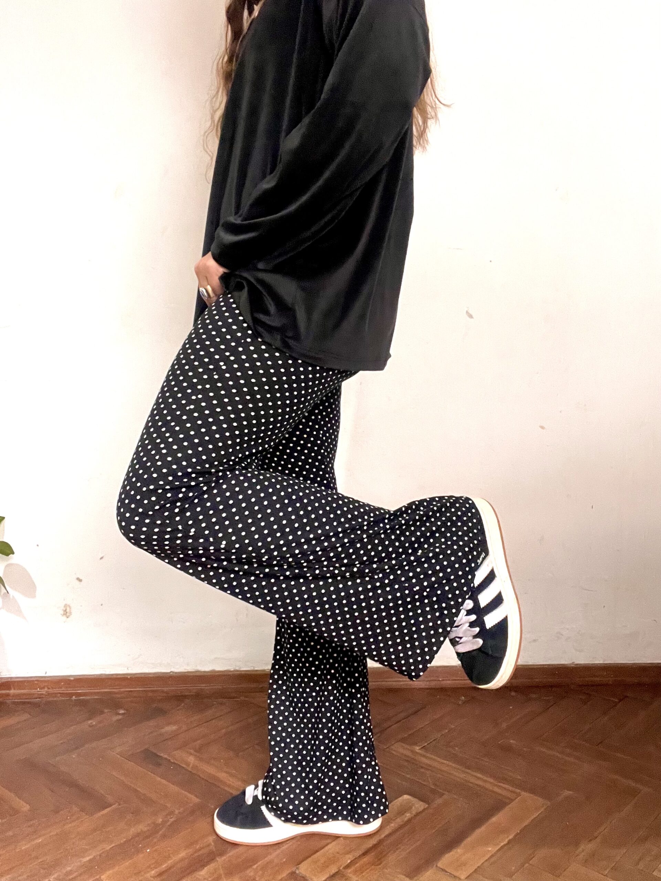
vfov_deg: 60.0
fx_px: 764
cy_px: 440
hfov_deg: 46.8
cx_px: 330
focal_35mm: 30
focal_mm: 2.71
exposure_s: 1/34
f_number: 2.2
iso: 400
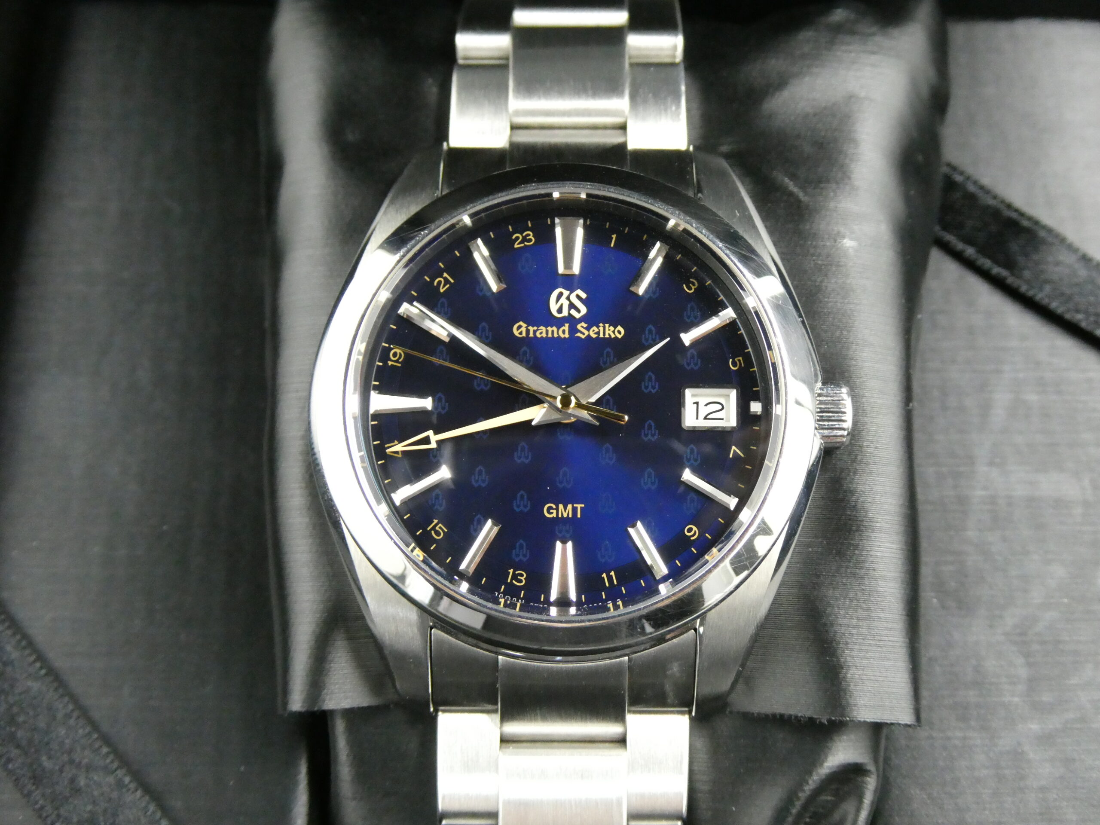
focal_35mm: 50
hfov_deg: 38.2
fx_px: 1589
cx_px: 550
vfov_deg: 29.1
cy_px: 412
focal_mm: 9
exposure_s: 1/80
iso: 1250
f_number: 4.1
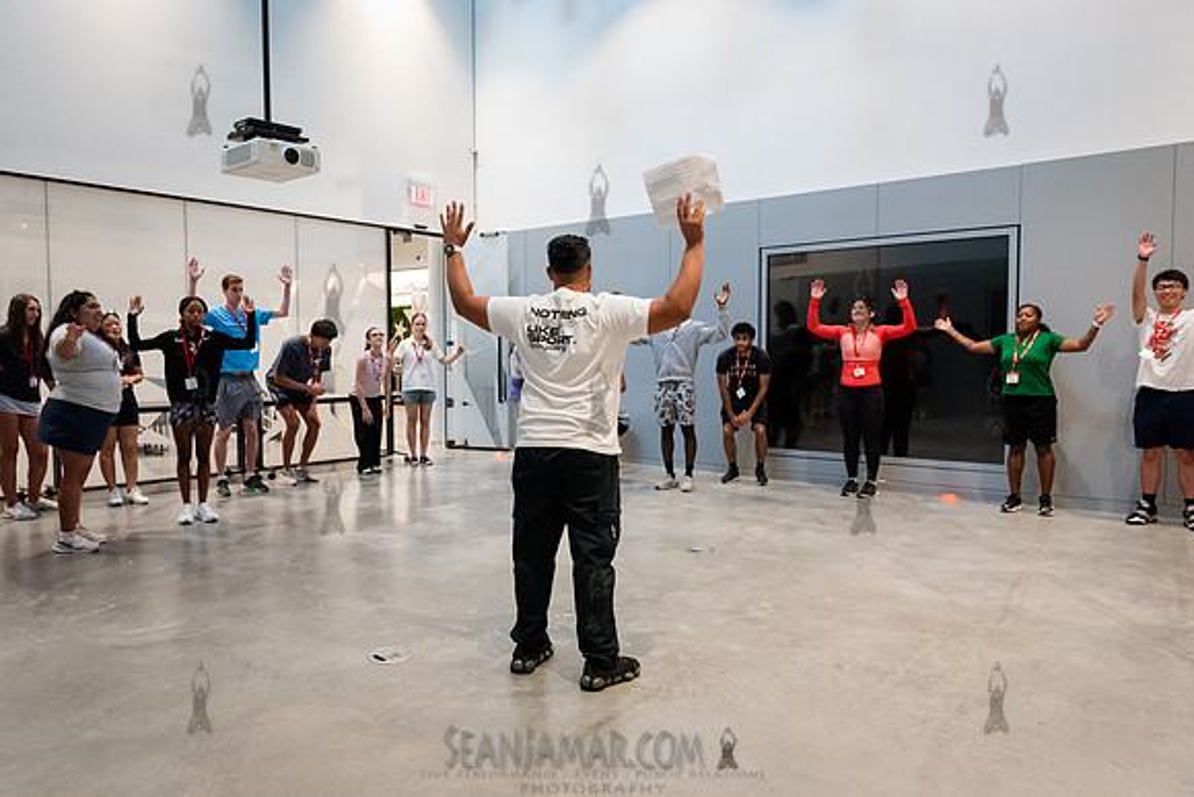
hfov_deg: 70.6
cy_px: 399
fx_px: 843
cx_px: 577
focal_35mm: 25
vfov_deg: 50.6
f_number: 3.5
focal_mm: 24
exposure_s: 1/250
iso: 6400
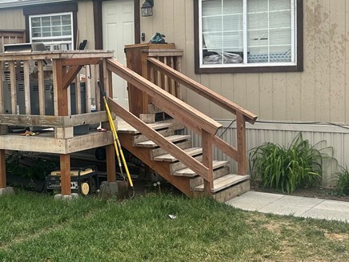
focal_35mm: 61
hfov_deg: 31.2
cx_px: 90
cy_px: 106
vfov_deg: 24.0
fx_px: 615
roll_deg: +1.7
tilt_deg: -5.1
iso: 50
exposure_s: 1/3831
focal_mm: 5.7
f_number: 1.5
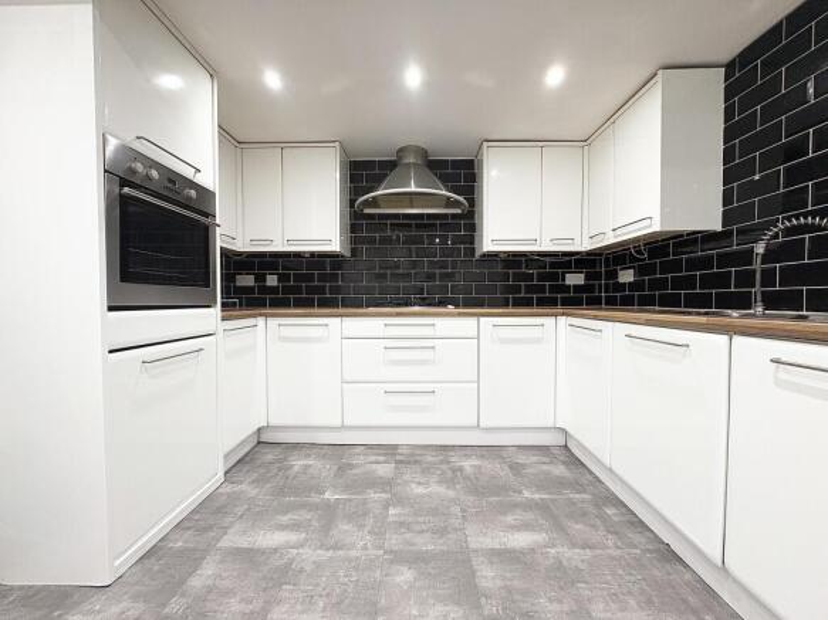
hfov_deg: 102.1
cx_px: 414
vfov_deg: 85.7
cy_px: 310
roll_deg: +0.0
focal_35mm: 14
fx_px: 335
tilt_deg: -0.5
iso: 200
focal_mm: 2.22
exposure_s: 1/100
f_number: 2.2
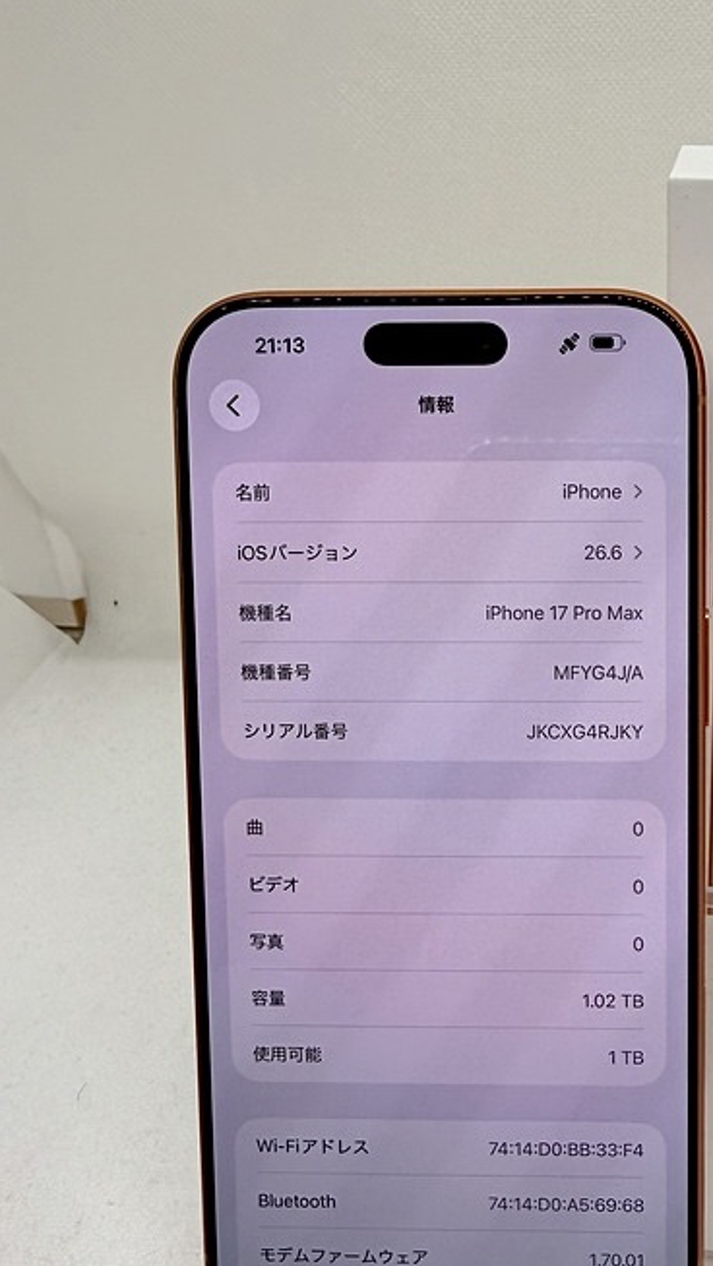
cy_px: 668
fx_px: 1210
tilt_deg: -27.1
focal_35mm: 36
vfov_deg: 55.3
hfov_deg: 31.4
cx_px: 633
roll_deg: +1.5
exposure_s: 1/136
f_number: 2.2
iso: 40
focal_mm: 2.22
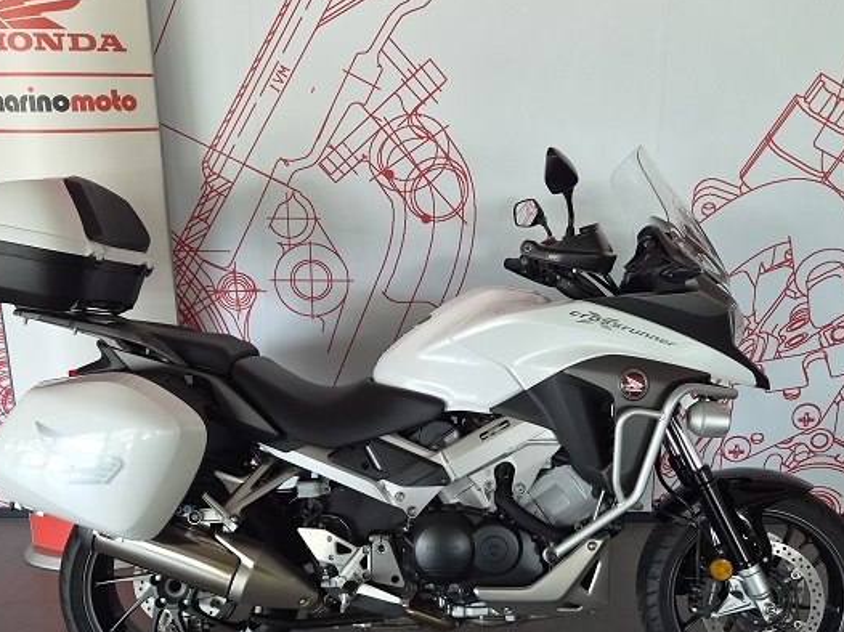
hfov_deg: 52.6
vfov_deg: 40.6
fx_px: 853
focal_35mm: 35
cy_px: 343
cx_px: 441
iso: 200
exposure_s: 1/180
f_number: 1.8
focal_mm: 5.4
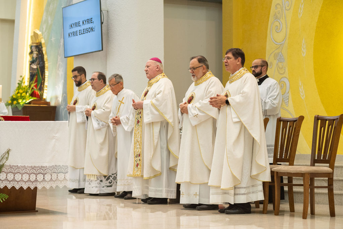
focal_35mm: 85
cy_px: 114
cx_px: 172
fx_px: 810
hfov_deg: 23.9
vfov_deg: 16.1
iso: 2000
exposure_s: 1/200
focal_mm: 85
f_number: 3.2
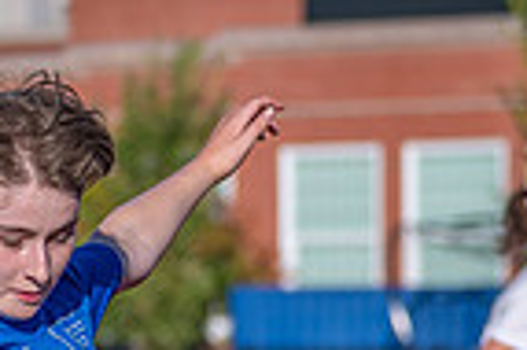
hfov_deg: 4.9
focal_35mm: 415
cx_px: -228
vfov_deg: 3.3
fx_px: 6068
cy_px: 499
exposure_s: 1/3200
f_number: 2.8
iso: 160
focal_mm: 70
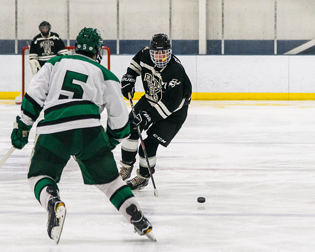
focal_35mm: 280
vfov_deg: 5.5
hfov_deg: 6.9
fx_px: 2613
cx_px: 159
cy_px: 114
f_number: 4
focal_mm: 120
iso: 3200
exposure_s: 1/1250
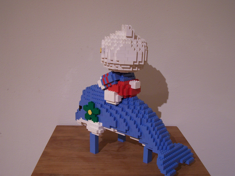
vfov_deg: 36.0
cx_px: 118
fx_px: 272
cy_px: 88
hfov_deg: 46.8
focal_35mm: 40
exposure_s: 1/2
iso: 80
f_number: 2.8
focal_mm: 6.7
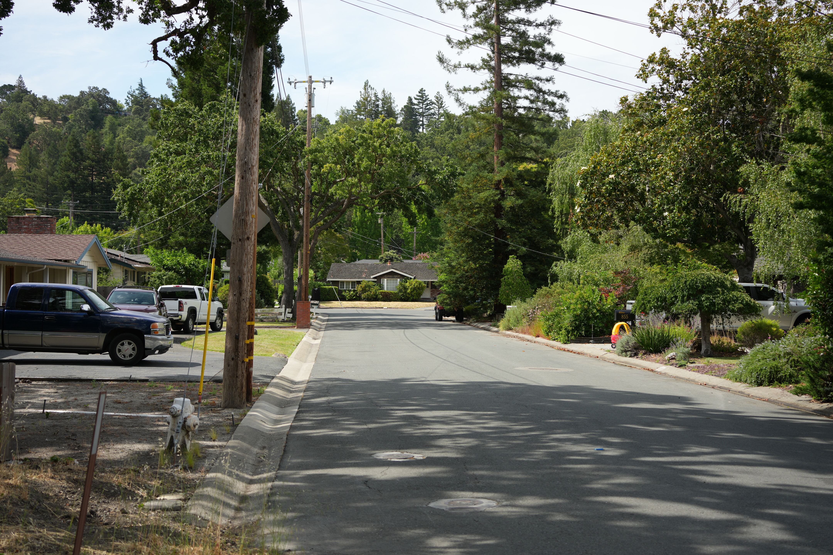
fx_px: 1157
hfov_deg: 39.6
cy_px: 278
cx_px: 416
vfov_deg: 27.0
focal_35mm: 50
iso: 160
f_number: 4.5
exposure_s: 1/640
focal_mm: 50
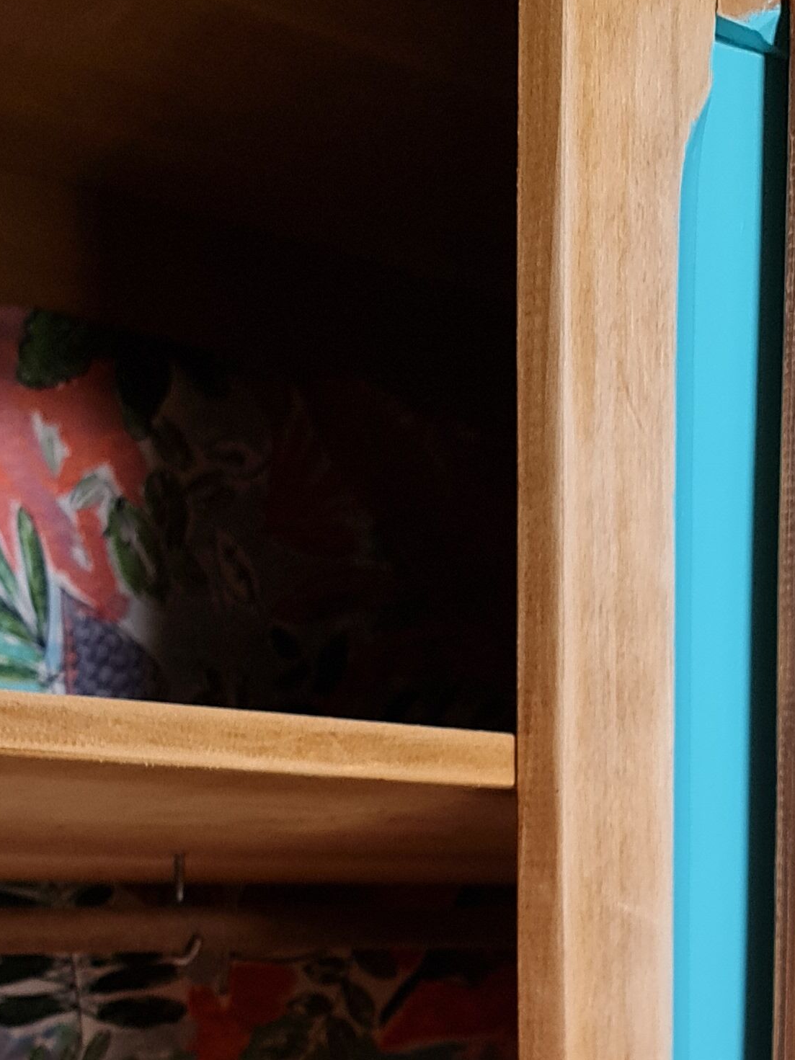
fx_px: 2083
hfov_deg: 21.5
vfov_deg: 26.2
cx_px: 212
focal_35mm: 68
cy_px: 1188
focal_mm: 7
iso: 250
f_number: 1.8
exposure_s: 1/50
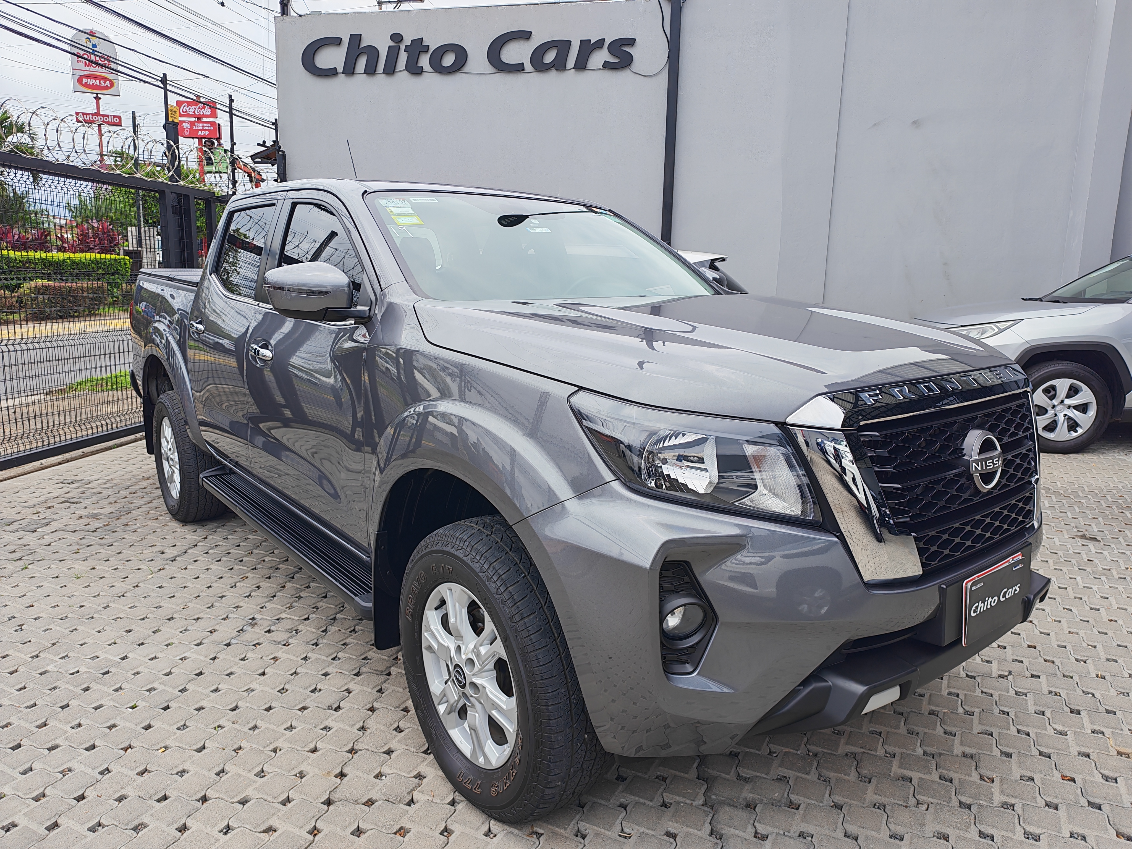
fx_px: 785
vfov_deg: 56.8
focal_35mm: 24
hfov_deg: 71.6
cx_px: 566
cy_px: 424
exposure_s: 1/1000
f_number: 1.9
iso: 50
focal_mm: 6.12
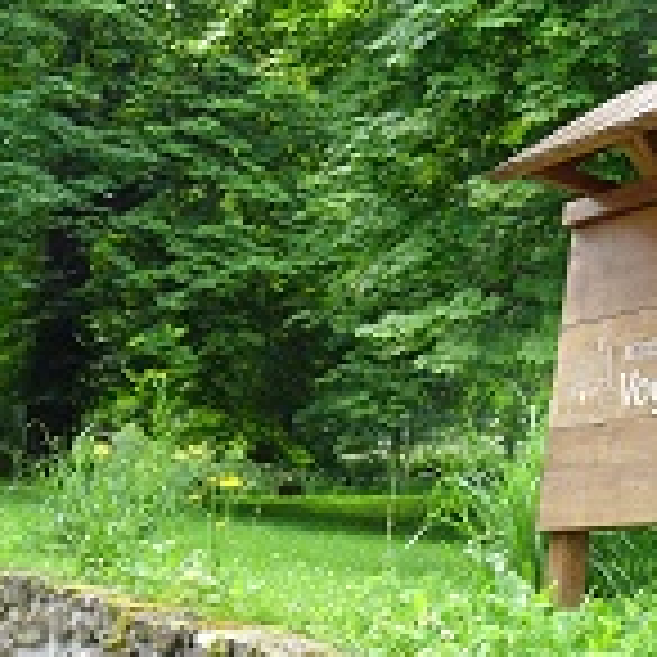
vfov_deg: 20.3
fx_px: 1825
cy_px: 198
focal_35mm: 85
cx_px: 774
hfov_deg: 19.3
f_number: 4
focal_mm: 5.98
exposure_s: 1/60
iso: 80
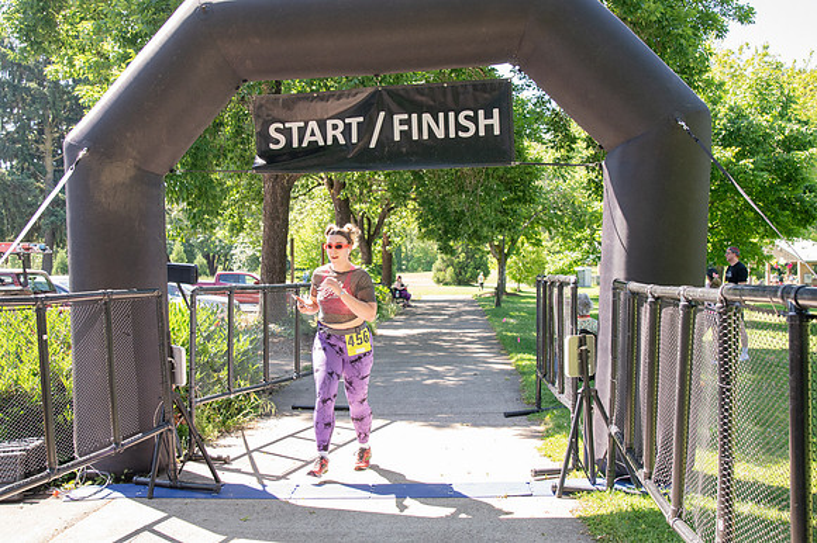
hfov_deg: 53.2
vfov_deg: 36.8
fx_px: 817
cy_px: 272
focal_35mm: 36
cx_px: 408
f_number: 4
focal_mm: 24
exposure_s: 1/400
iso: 500
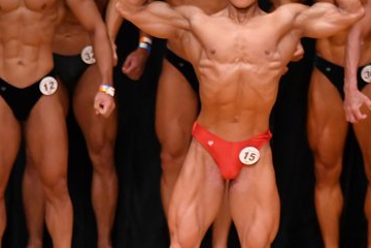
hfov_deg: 3.4
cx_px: 345
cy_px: 159
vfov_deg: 2.2
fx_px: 6327
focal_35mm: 614
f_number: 5.6
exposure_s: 1/400
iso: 4000
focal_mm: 190
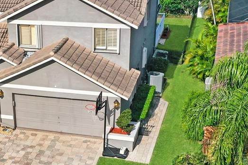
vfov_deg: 19.6
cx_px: -1
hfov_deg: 27.5
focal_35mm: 69
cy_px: 119
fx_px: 475
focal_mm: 10.26
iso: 100
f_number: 6.3
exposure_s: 1/800
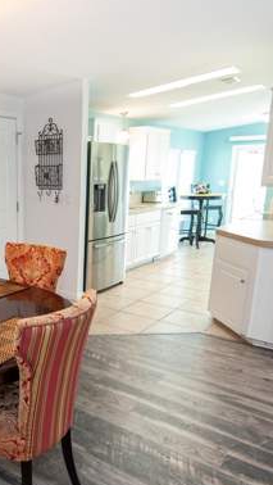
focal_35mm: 31
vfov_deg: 62.4
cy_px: 271
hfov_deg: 35.6
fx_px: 398
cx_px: 27
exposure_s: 1/125
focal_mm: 14
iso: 1250
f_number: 3.2
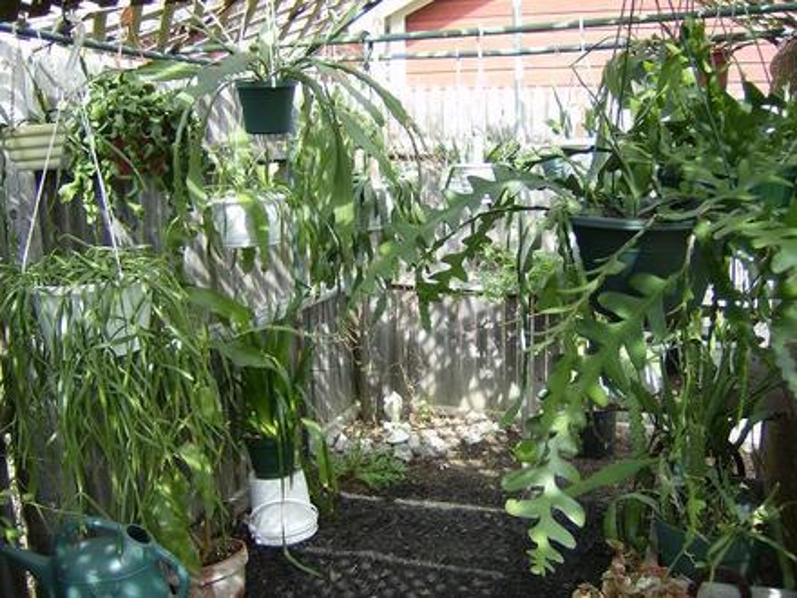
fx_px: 829
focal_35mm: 36
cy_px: 299
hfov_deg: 51.4
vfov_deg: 39.7
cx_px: 398
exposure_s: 1/147
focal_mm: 6
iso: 100
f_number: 2.8
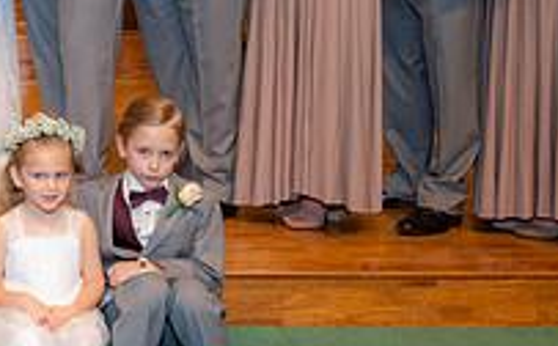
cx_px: 14
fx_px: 971
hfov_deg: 30.1
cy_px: -17
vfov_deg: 19.5
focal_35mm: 64
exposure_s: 1/160
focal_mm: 20
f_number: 3.5
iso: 800
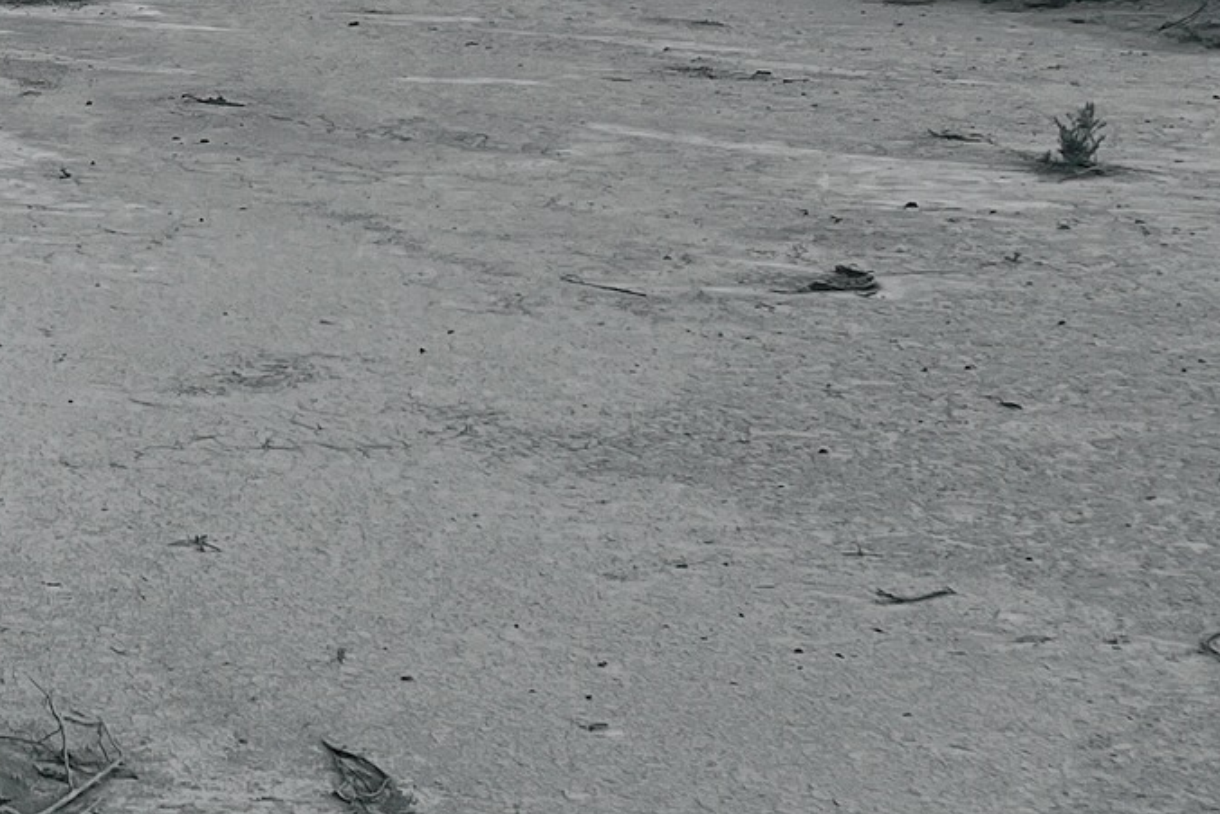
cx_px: 23
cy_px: 63
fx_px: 3254
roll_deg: -0.3
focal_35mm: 96
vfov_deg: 14.1
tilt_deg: -6.3
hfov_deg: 20.6
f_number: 1.5
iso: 50
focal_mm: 5.7
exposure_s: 1/6993
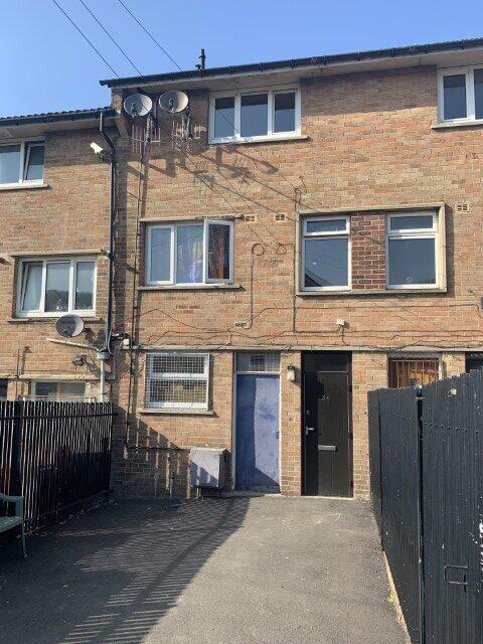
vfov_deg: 67.3
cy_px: 322
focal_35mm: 26
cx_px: 242
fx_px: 484
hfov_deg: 53.1
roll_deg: -0.4
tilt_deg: +4.0
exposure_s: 1/1011
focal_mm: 4.25
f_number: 1.8
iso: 25
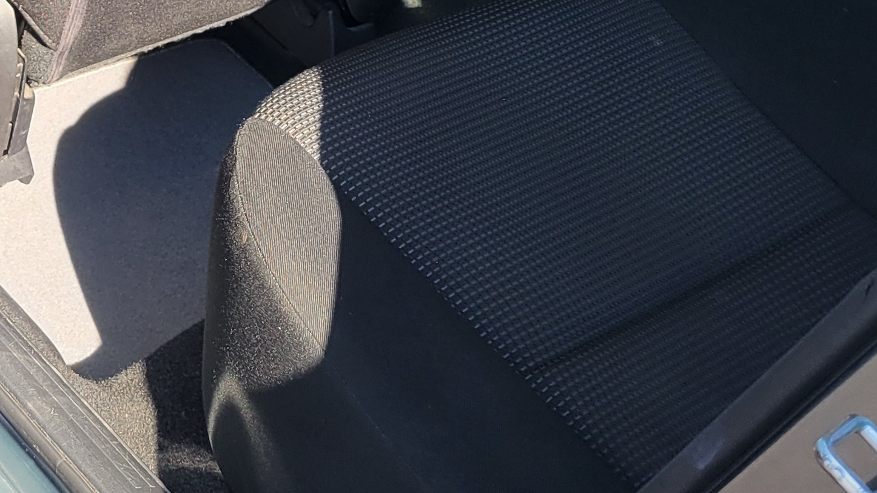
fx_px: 1837
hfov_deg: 24.9
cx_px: -98
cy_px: -145
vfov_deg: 14.6
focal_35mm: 79
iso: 40
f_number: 1.8
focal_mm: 5.4
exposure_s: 1/260
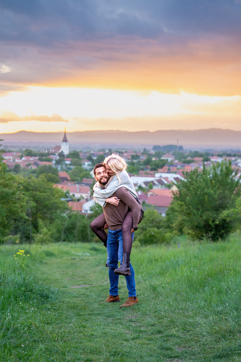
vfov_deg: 28.8
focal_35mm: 70
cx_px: 120
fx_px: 703
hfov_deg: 19.5
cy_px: 181
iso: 1250
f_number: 2.8
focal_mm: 70
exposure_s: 1/400
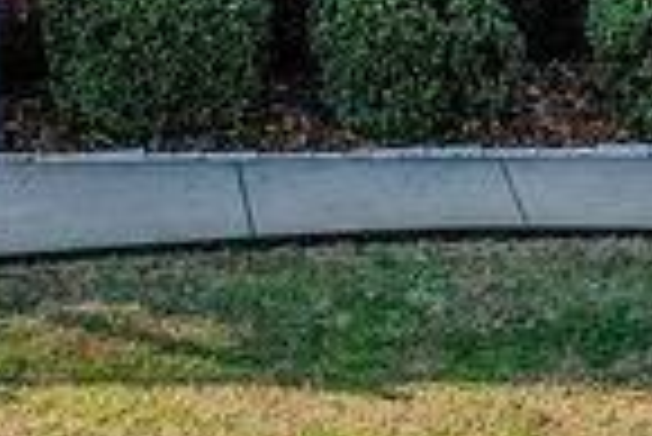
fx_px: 3499
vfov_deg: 6.9
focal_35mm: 193
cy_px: -429
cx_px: 171
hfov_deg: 10.6
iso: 100
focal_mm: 10.26
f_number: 3.5
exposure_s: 1/80
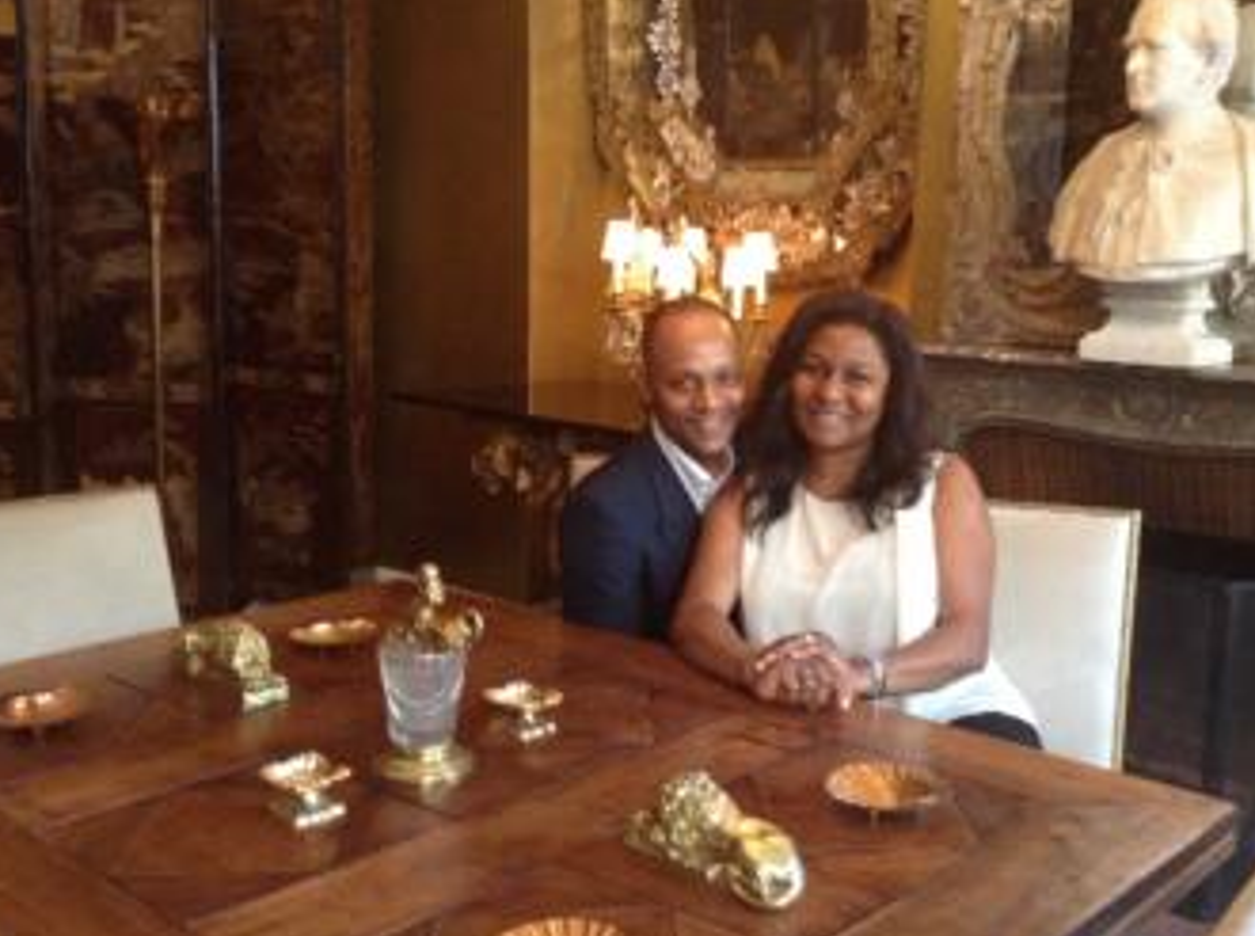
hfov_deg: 45.7
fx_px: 1483
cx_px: 734
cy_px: 449
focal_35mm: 41
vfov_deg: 35.0
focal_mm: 3.3
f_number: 2.4
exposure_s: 1/25
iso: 200
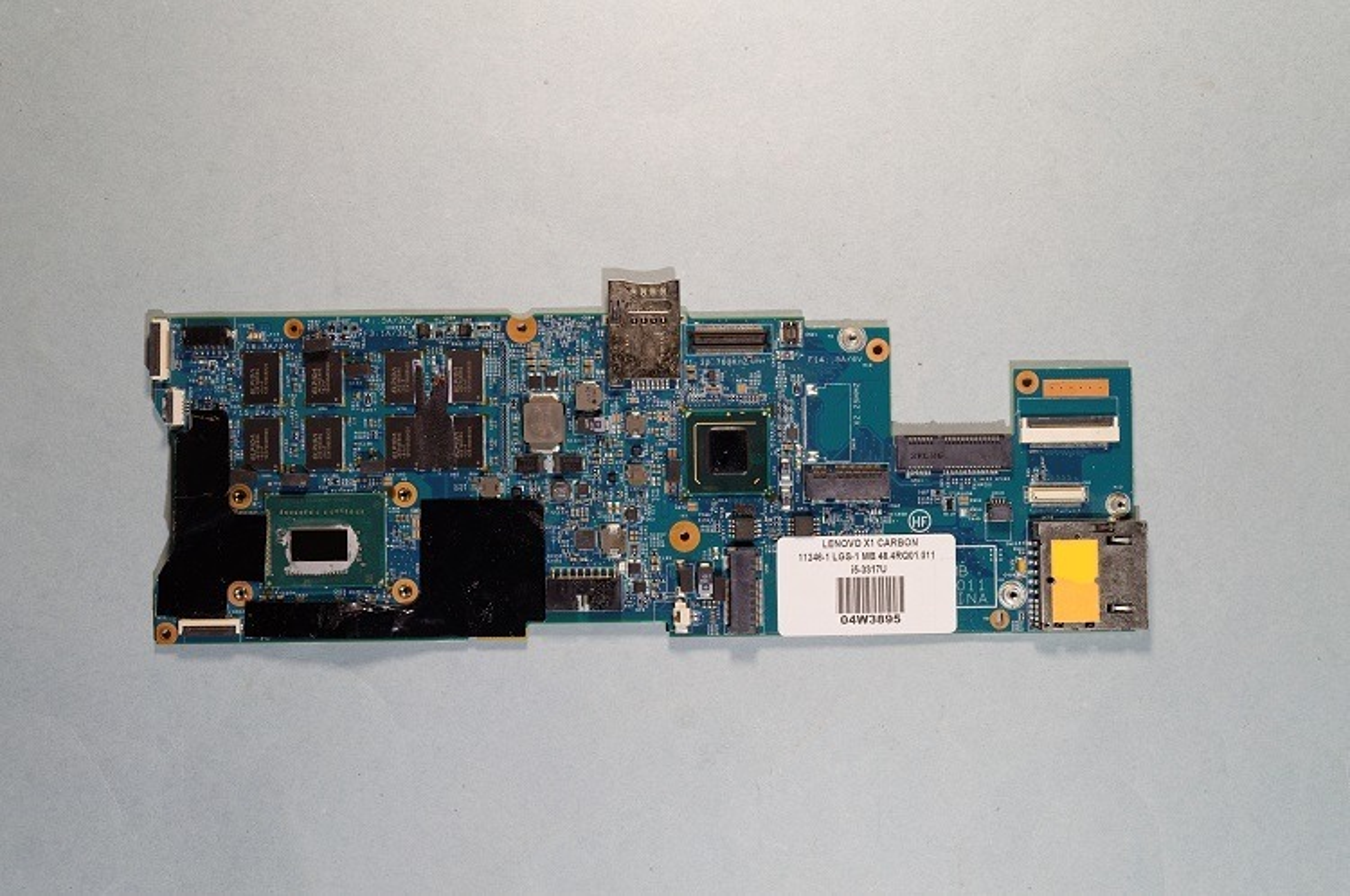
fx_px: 1461
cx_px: 675
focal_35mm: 39
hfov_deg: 49.6
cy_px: 448
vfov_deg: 34.1
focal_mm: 26
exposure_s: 1/6
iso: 100
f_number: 8
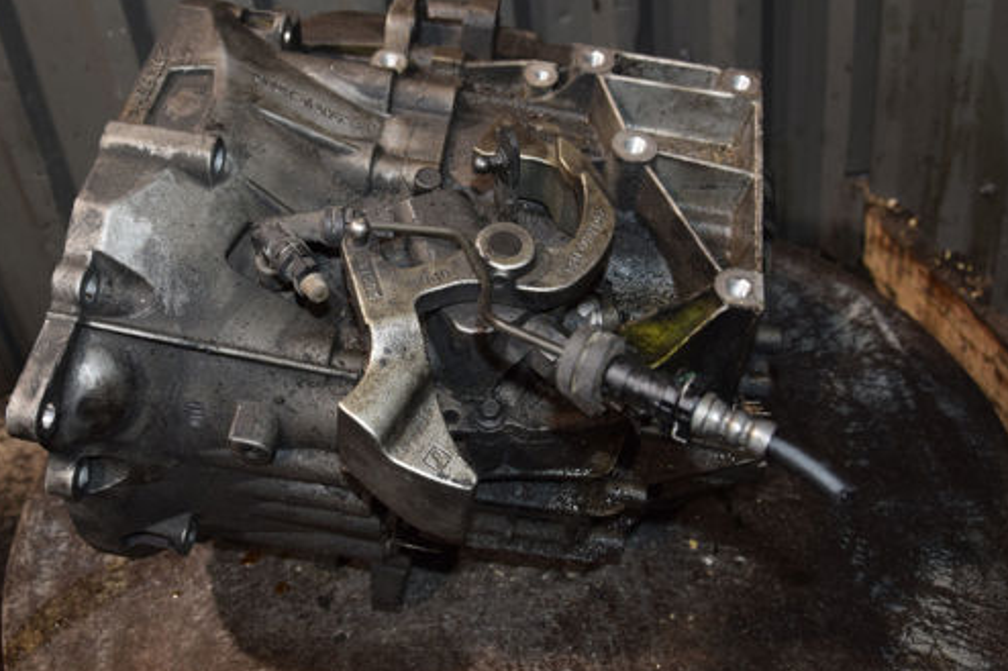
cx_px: 380
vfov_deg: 37.6
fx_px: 980
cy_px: 249
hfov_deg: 53.9
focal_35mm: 35
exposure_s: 1/60
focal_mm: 18
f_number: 5
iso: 800
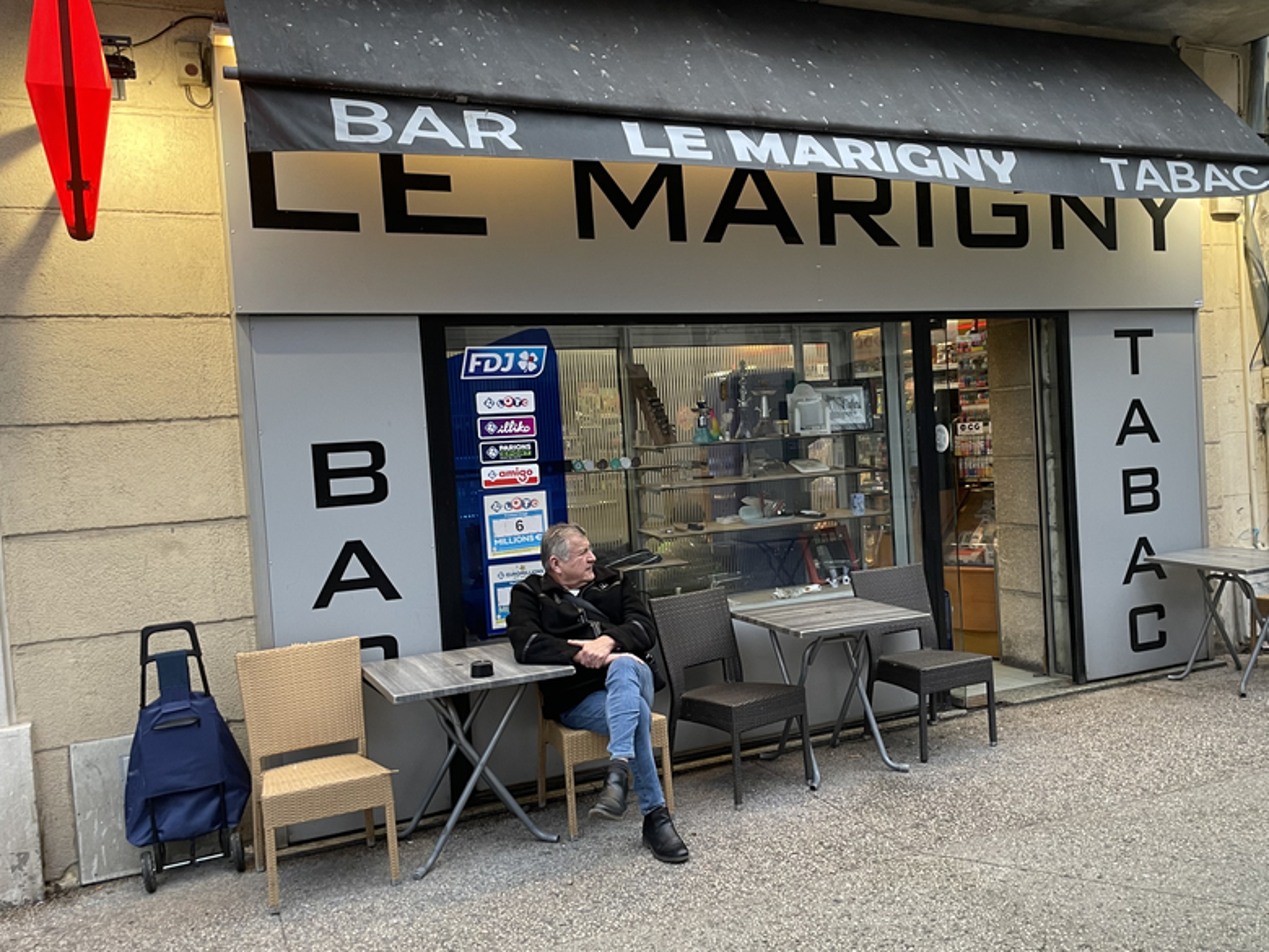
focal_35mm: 32
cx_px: 742
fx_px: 1173
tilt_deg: -3.4
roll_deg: +3.8
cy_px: 498
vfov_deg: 44.1
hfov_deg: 56.5
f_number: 1.6
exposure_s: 1/50
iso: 80
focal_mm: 4.2
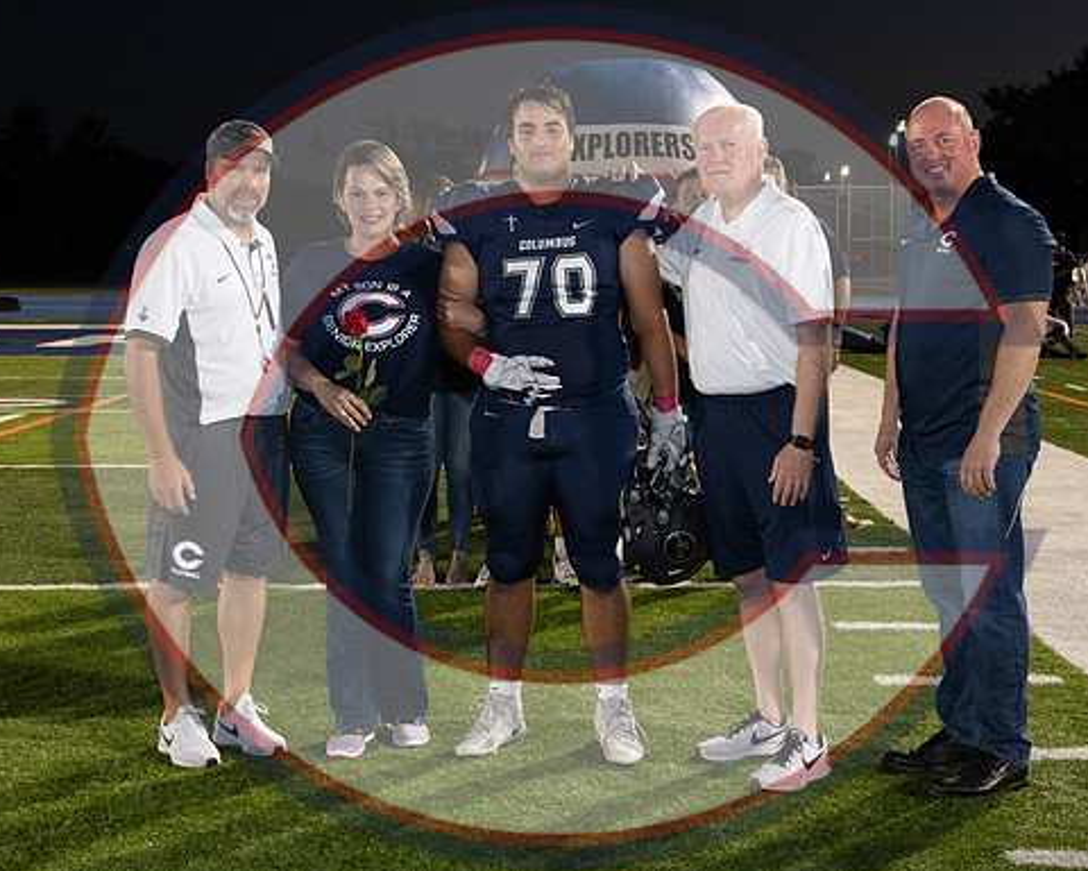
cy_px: 437
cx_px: 572
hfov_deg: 32.5
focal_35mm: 58
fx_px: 1868
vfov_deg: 26.2
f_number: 7.1
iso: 1400
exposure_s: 1/60
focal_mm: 42
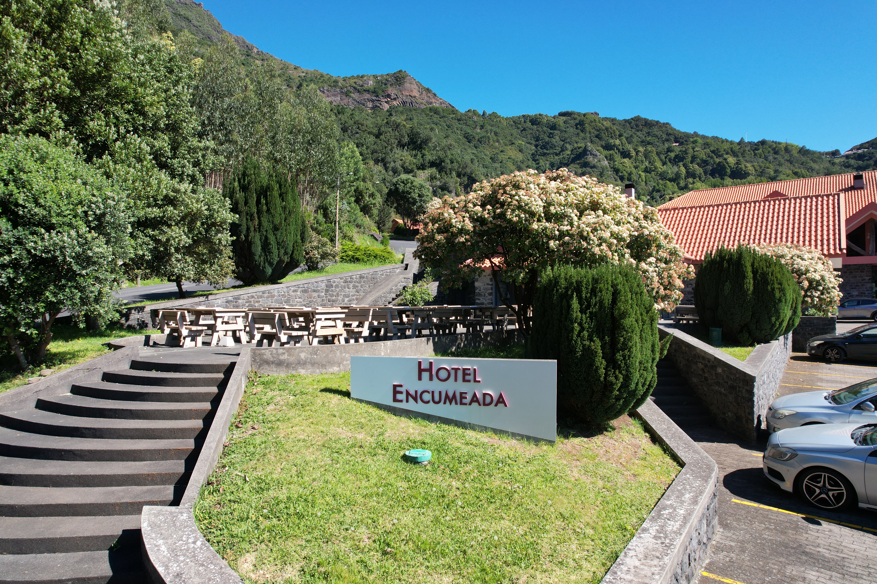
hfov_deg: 78.6
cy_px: 292
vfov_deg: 57.2
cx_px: 438
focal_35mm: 22
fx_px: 536
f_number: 2.8
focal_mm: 8.38
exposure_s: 1/1000
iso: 100
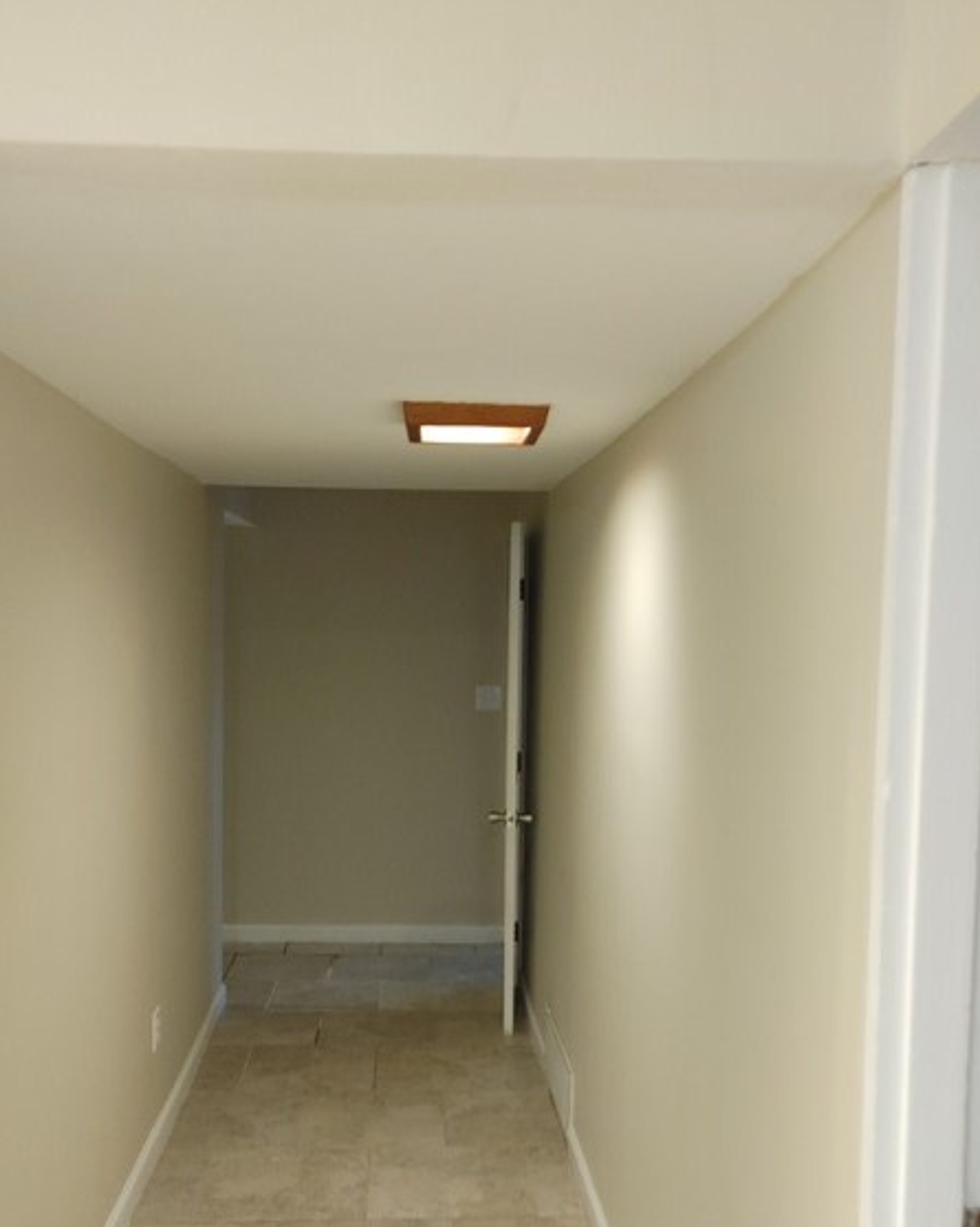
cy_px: 718
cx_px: 456
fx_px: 1270
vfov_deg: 51.3
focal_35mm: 35
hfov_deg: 42.2
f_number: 1.8
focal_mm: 5.58
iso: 450
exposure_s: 1/15
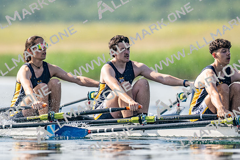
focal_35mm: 900
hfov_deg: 2.3
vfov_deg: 1.5
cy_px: 80
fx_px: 5996
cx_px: 120
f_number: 5
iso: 280
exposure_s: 1/2500
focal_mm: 600
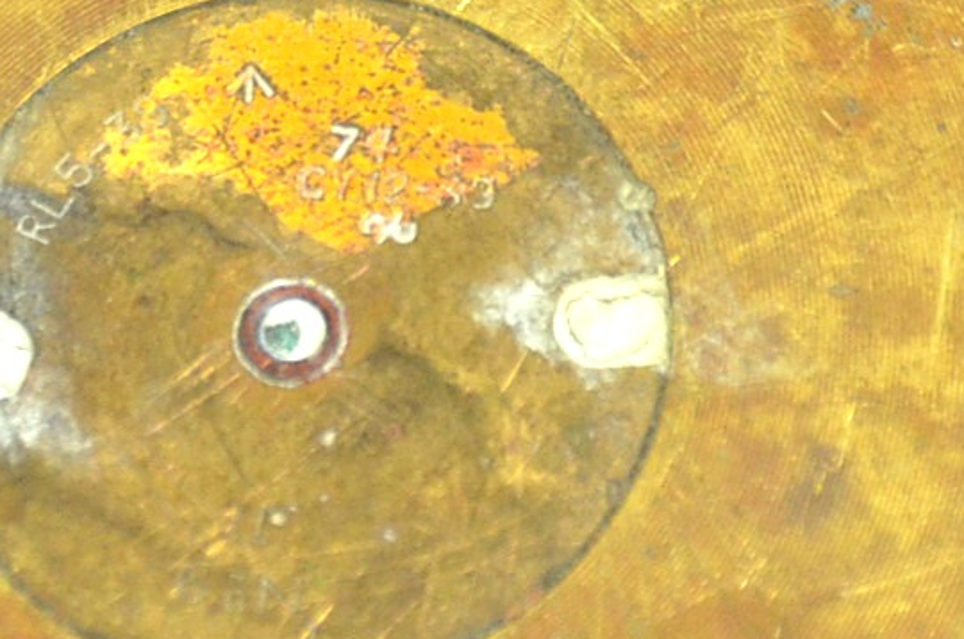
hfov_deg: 4.0
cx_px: 470
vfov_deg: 2.7
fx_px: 13720
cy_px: -270
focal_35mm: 513
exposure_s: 1/20
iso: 1600
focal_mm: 75
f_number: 5.3
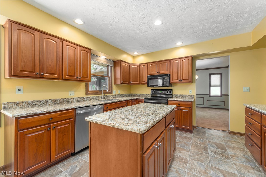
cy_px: 88
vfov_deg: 81.1
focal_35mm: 14
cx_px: 133
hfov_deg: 104.3
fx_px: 103
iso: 160
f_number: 9
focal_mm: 14
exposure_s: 1/60
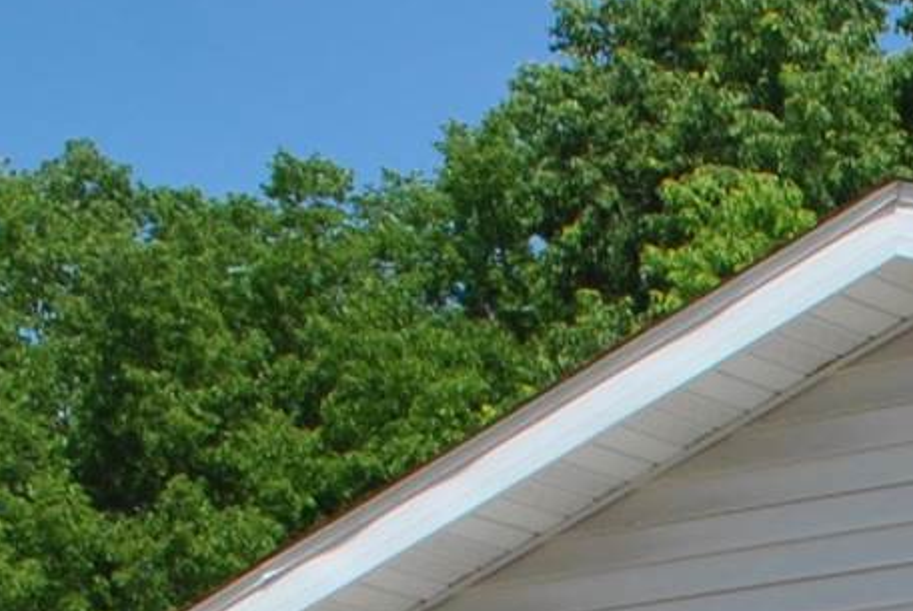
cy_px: 1651
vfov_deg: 7.0
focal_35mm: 182
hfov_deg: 10.8
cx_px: 1458
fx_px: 4620
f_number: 9
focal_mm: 18
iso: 100
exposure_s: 1/320
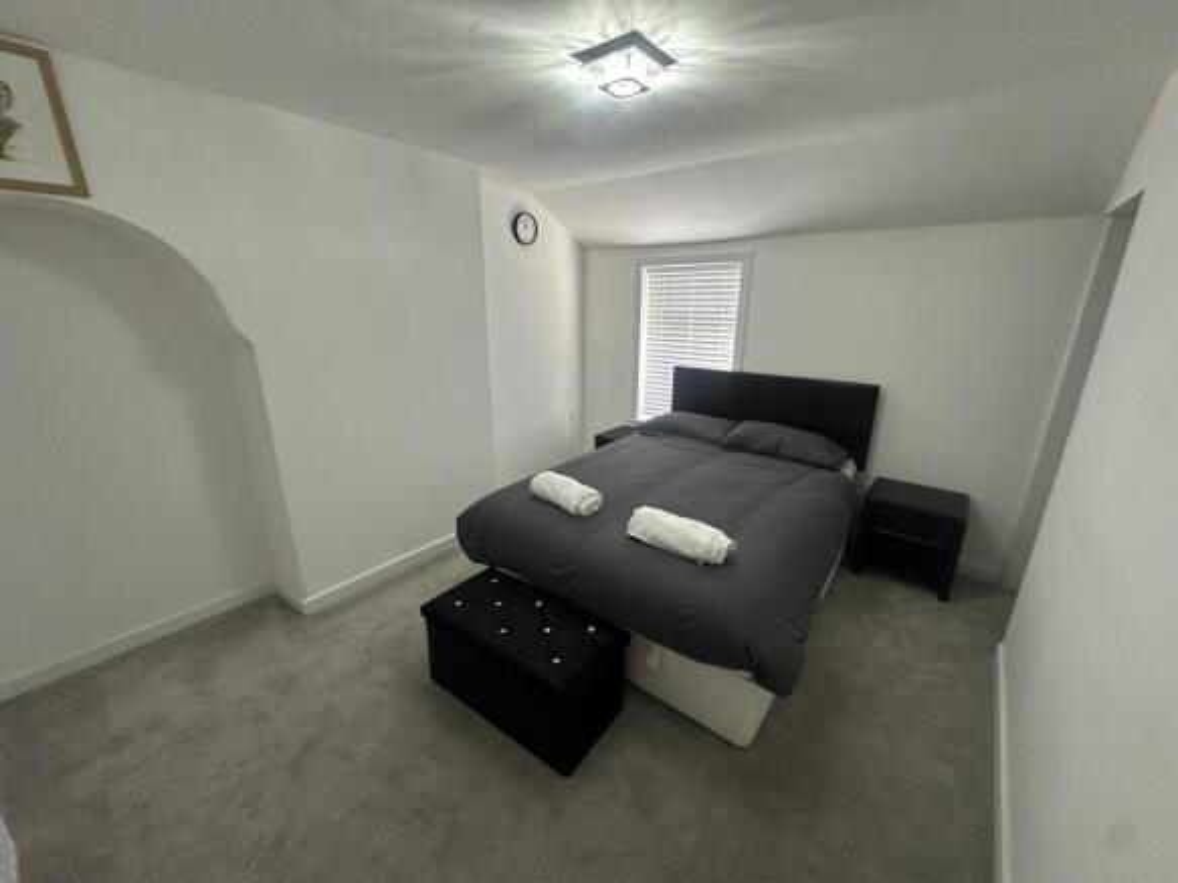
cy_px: 442
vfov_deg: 85.7
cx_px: 589
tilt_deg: -15.8
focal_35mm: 14
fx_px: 476
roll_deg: -0.6
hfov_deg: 102.1
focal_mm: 2.22
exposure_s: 1/65
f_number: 2.2
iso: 320
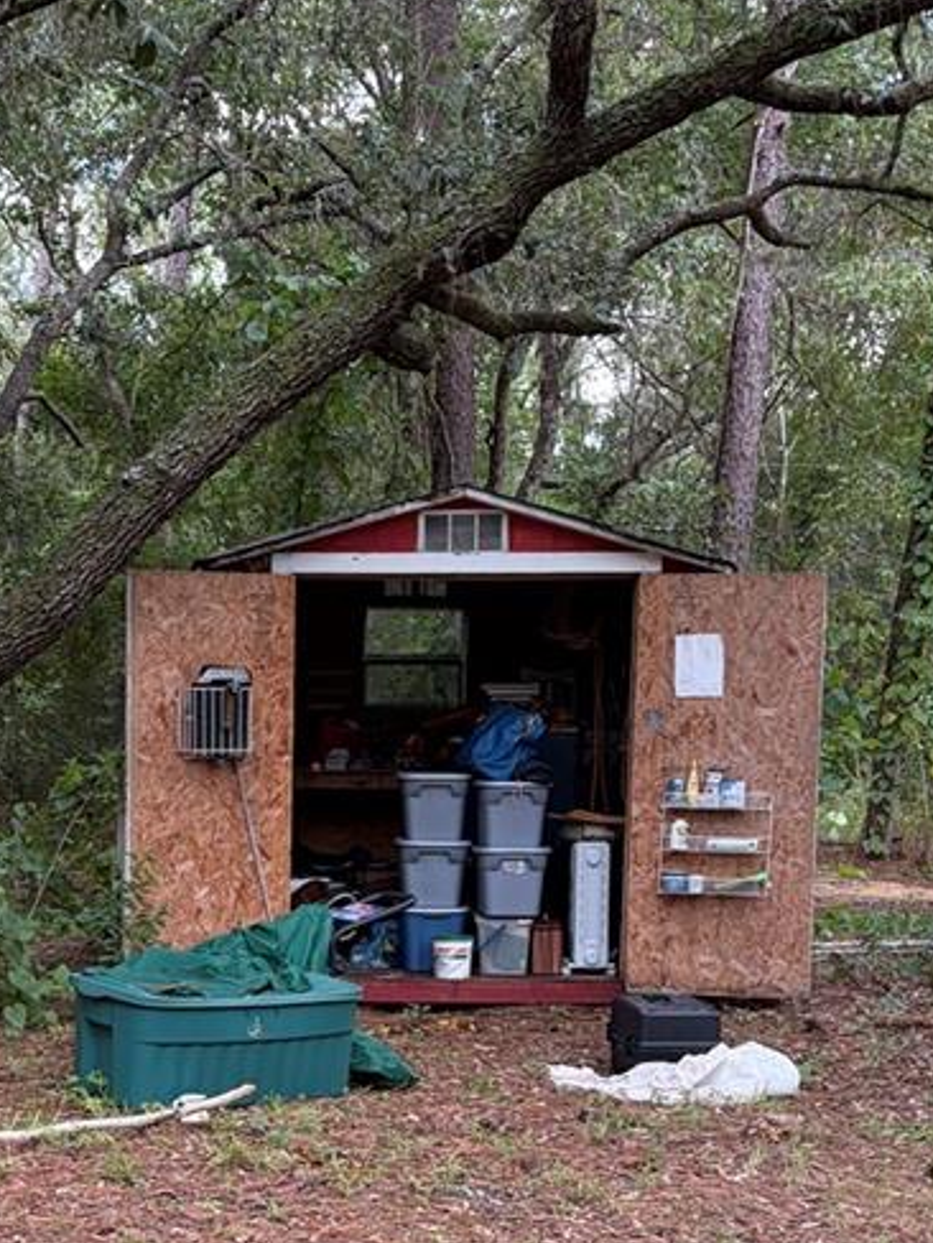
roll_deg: +0.1
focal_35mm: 64
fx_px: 2300
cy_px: 963
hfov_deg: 22.7
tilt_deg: -6.0
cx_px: 232
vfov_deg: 29.7
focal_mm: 5.96
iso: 64
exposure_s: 1/202
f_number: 1.6
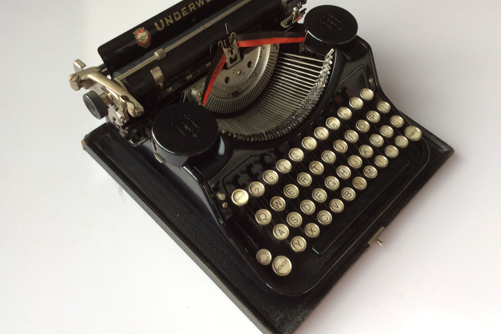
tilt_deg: -57.1
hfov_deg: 55.8
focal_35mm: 34
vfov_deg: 38.8
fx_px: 473
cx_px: 245
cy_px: 150
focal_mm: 3.3
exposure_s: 1/100
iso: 40
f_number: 2.4
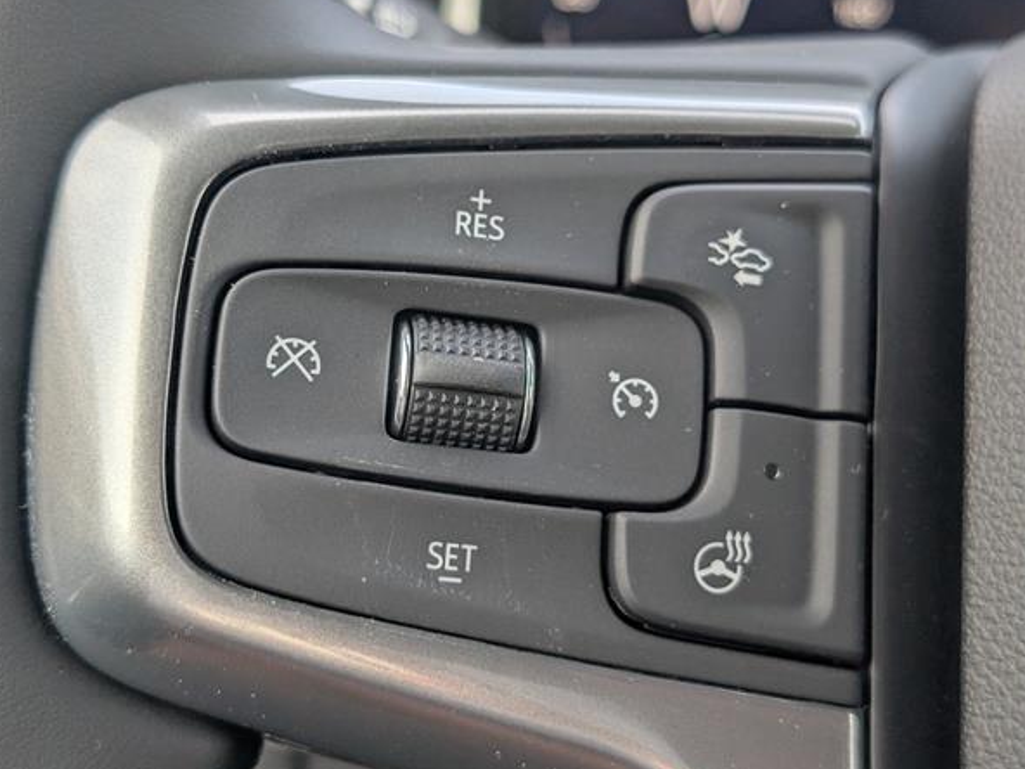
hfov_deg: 36.2
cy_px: 393
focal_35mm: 53
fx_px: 1569
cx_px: 487
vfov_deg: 27.5
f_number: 1.68
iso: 21
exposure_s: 1/108
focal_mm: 6.9
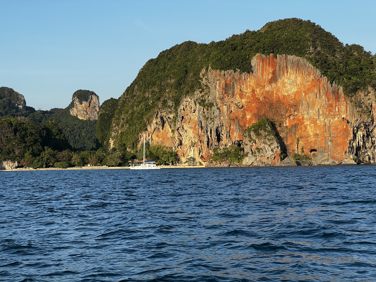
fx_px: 836
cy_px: 141
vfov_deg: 19.1
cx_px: 188
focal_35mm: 77
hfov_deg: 25.3
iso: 32
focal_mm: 9
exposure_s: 1/392
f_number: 2.8
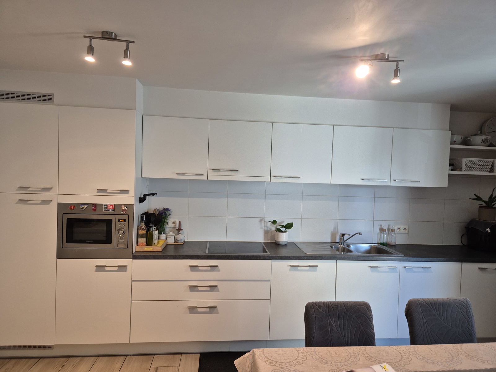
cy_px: 186
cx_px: 248
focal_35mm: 23
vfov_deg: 58.9
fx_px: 330
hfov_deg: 73.9
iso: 320
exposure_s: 1/100
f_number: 1.8
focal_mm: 5.4
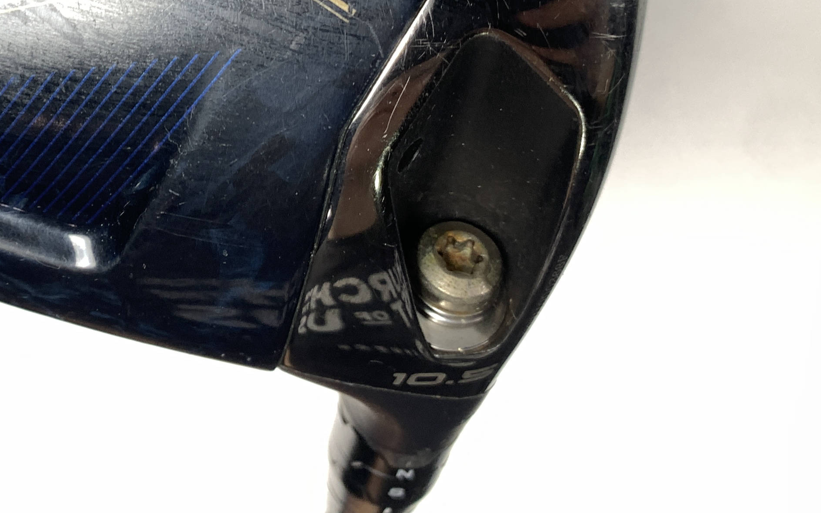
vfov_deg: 20.7
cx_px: 73
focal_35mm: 59
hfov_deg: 32.7
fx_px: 1320
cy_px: -88
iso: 50
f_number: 1.8
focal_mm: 4.25
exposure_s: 1/120
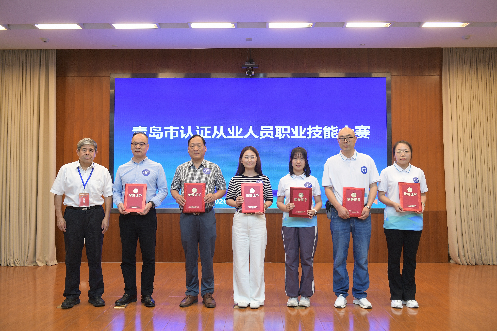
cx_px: 248
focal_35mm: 34
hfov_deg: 55.8
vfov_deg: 38.9
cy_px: 166
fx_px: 469
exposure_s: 1/200
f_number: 3.2
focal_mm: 34
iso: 1250
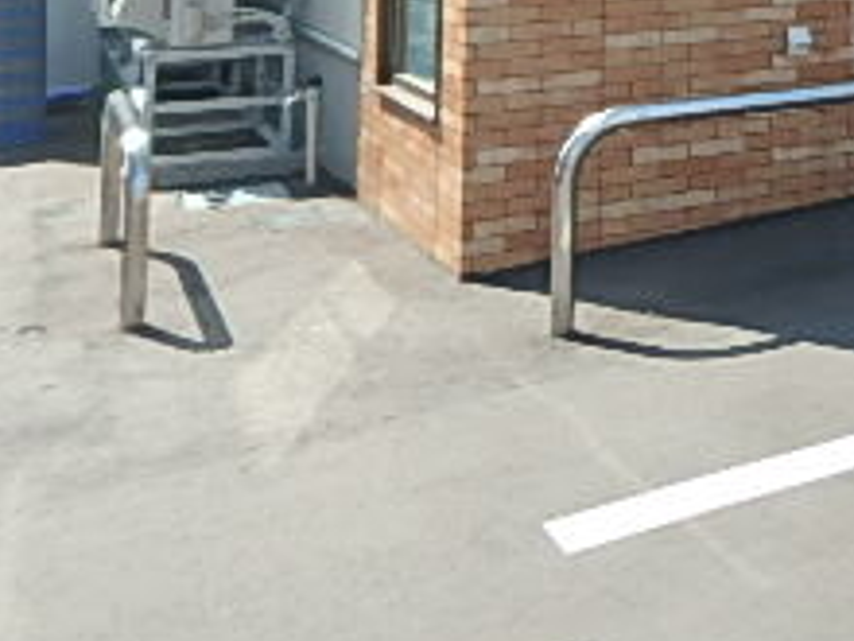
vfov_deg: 21.0
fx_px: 1505
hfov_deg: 25.3
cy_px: -268
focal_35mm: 61
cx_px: 1227
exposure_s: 1/500
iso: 125
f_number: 3.5
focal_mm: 3.7
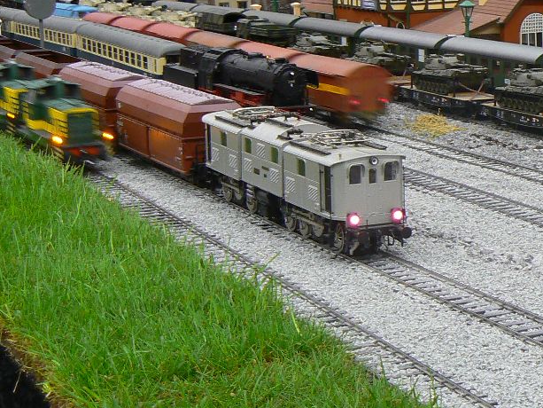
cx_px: 496
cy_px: 140
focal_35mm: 94
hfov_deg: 20.4
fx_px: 1475
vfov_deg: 15.7
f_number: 2.8
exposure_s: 1/6
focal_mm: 6.8
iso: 80
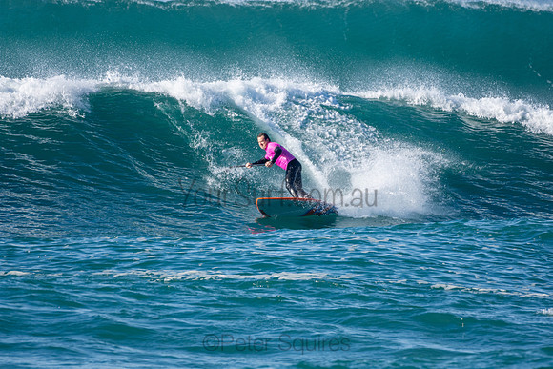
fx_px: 11523
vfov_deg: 1.8
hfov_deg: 2.7
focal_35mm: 750
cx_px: 276
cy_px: 184
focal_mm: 500
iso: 280
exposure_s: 1/1250
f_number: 5.6
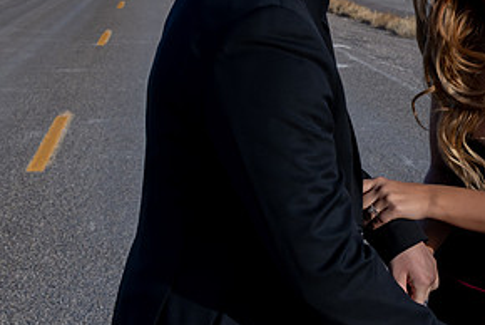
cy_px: 14
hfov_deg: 21.8
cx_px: 390
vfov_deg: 14.7
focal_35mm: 92
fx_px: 1241
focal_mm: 35
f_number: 9
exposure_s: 1/400
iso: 200
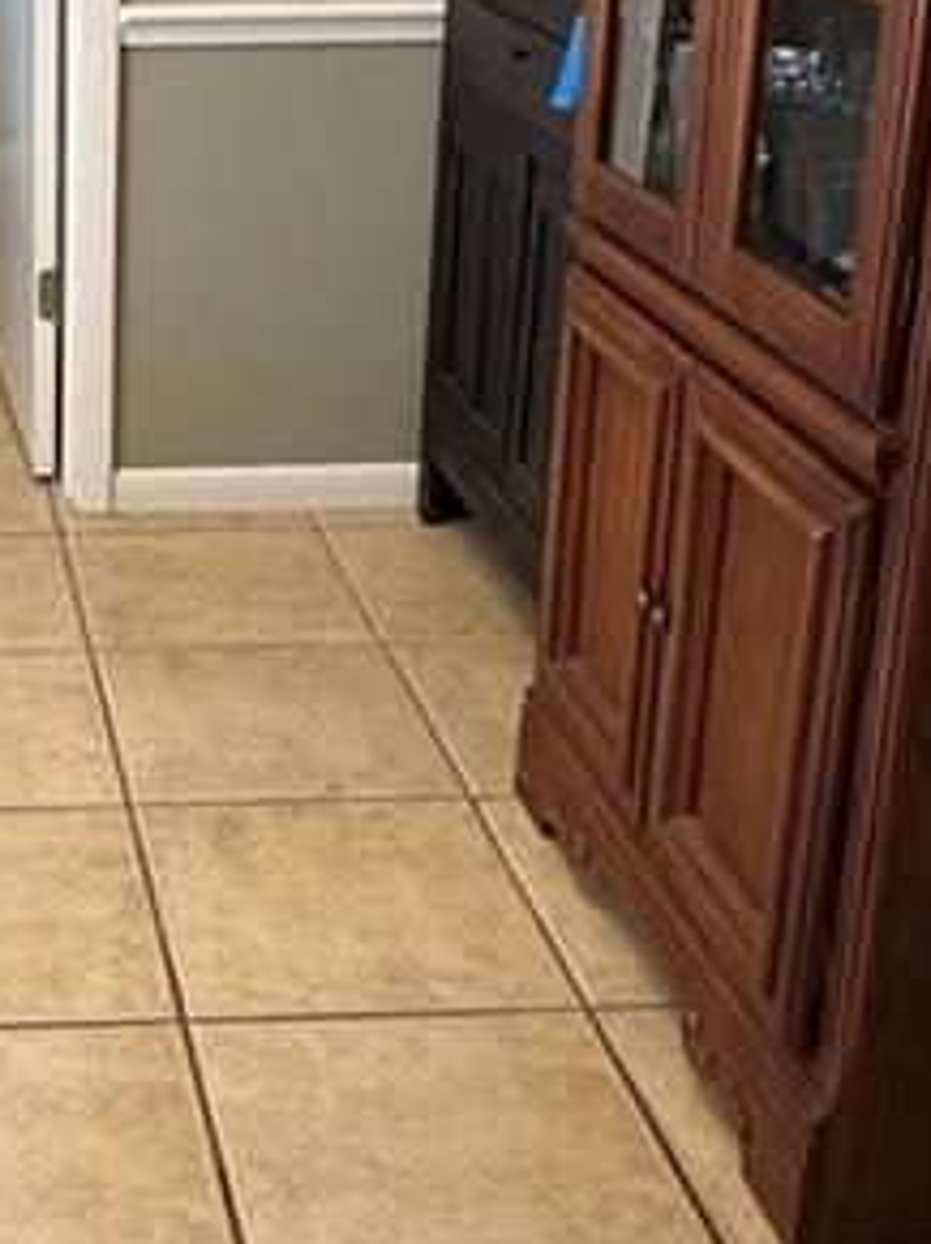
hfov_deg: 23.7
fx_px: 2083
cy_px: 257
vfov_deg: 32.4
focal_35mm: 58
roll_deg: -0.2
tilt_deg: -13.8
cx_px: -77
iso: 160
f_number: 2.2
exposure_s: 1/60
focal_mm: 2.22
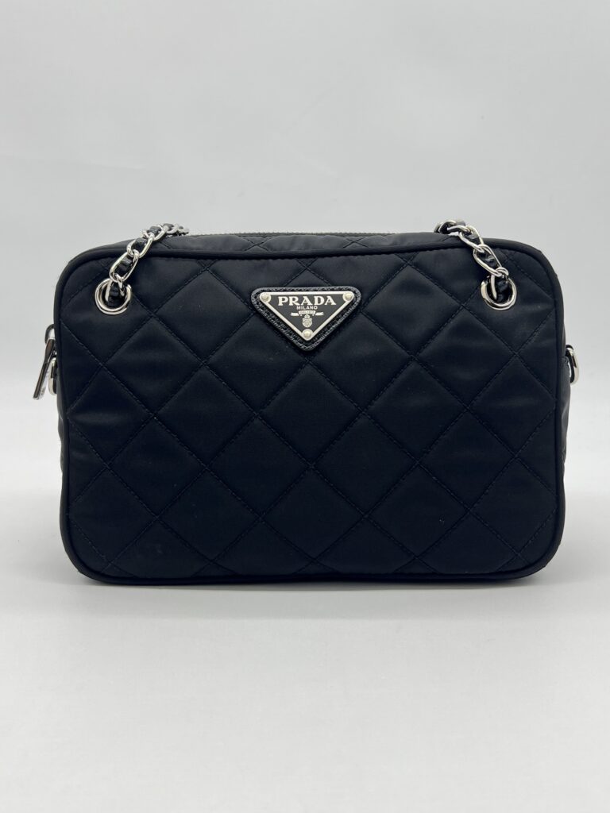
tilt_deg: -9.3
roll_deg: -1.0
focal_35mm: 26
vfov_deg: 67.3
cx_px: 305
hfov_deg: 53.1
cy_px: 406
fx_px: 611
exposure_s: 1/152
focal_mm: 5.7
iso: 40
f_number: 1.5
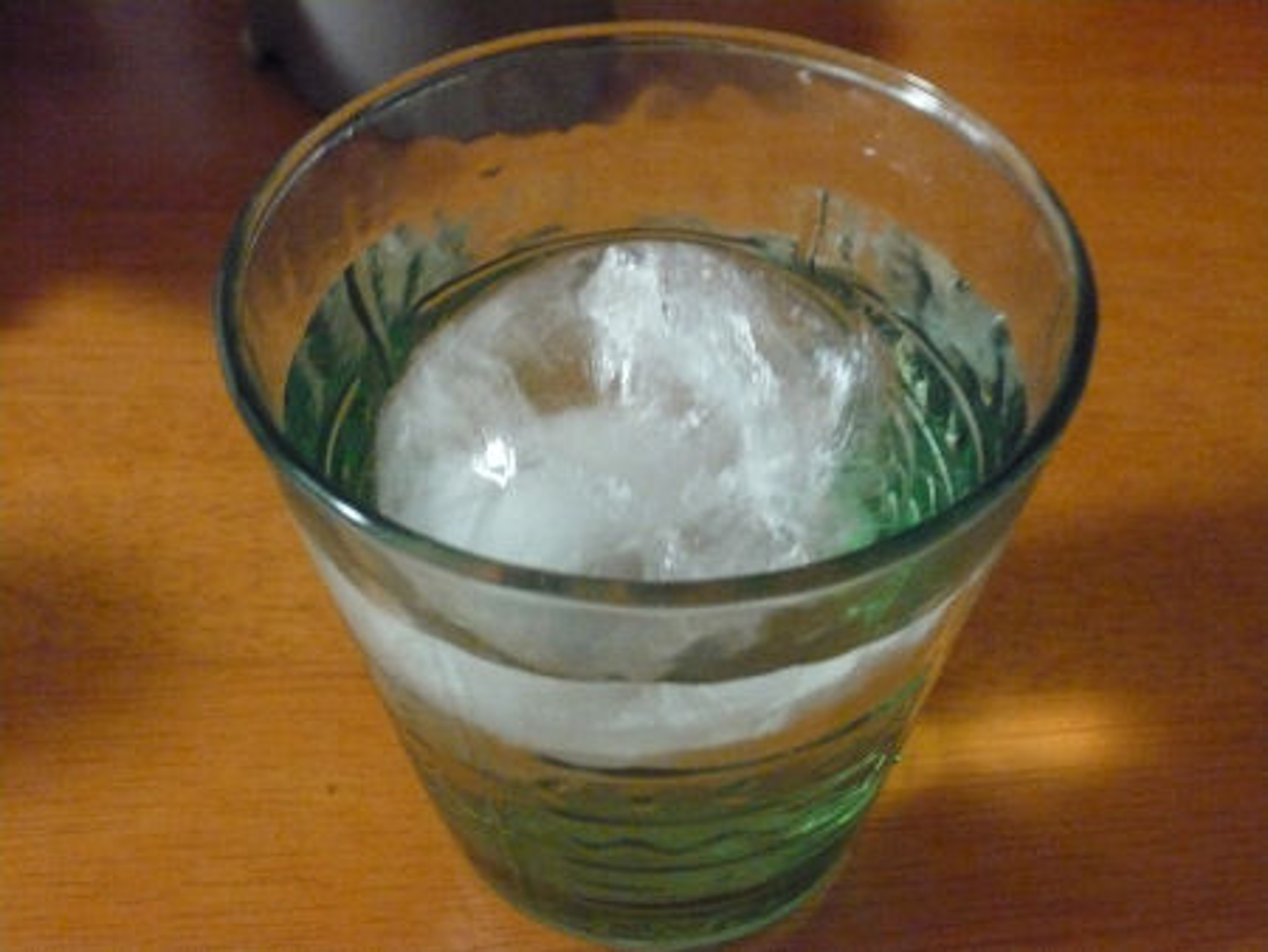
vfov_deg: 28.6
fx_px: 1869
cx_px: 634
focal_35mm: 51
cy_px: 476
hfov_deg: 37.5
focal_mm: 8.4
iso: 800
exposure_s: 1/8
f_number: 3.8
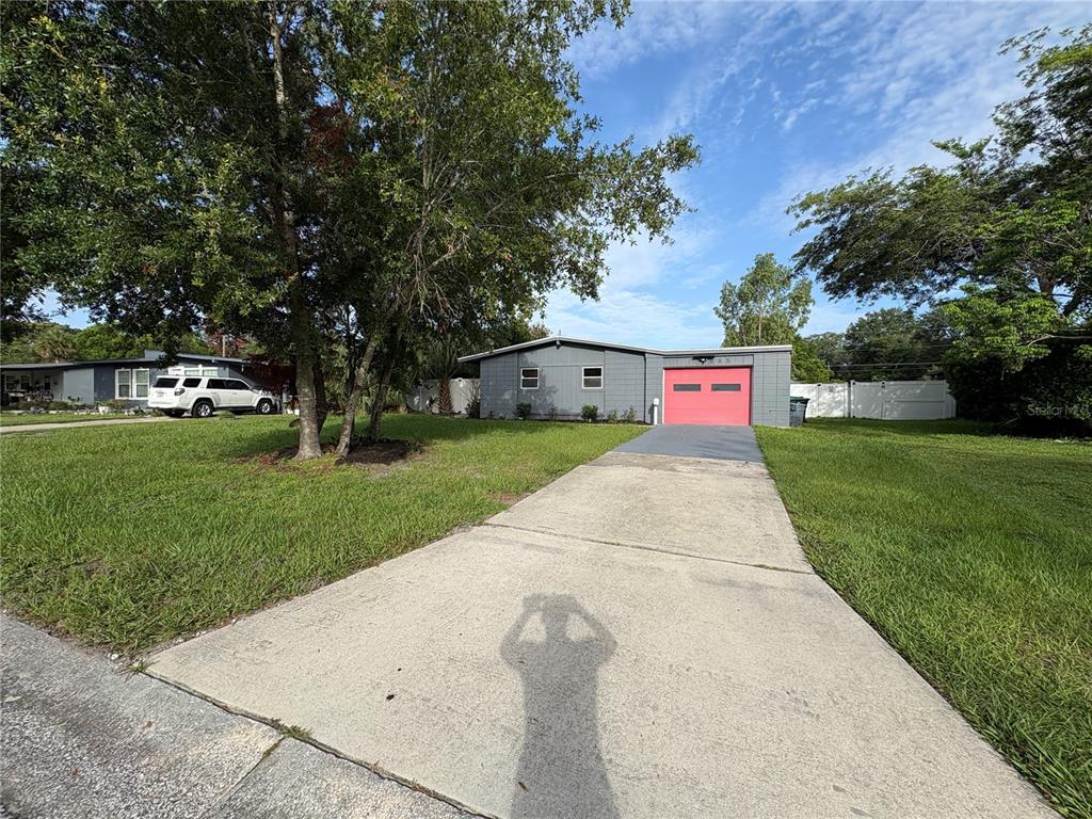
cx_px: 546
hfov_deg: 102.1
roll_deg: -0.3
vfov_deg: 85.7
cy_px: 410
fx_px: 442
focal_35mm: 14
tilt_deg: -0.7
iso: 40
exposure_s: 1/1346
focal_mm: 2.22
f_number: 2.2
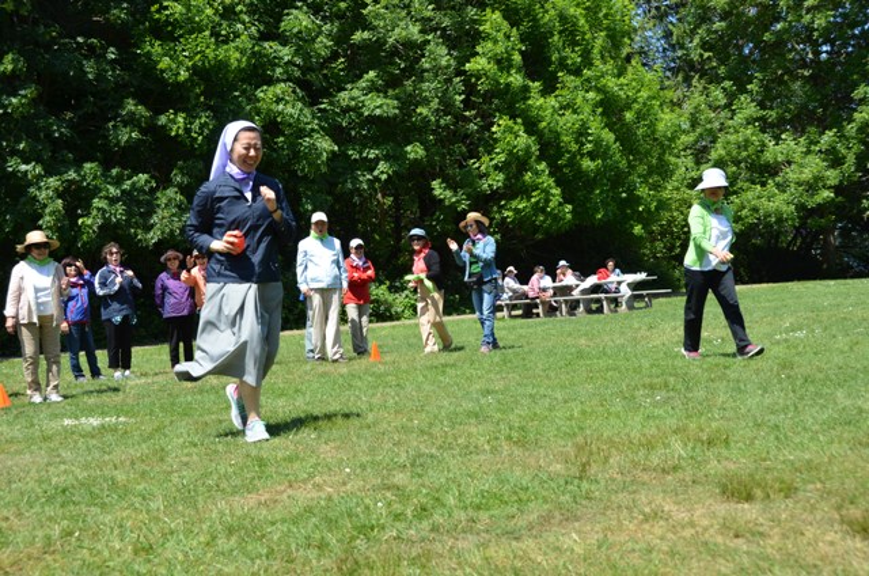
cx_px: 434
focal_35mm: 46
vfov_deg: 28.8
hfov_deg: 42.4
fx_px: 1120
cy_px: 288
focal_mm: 31
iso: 200
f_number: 7.1
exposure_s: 1/400
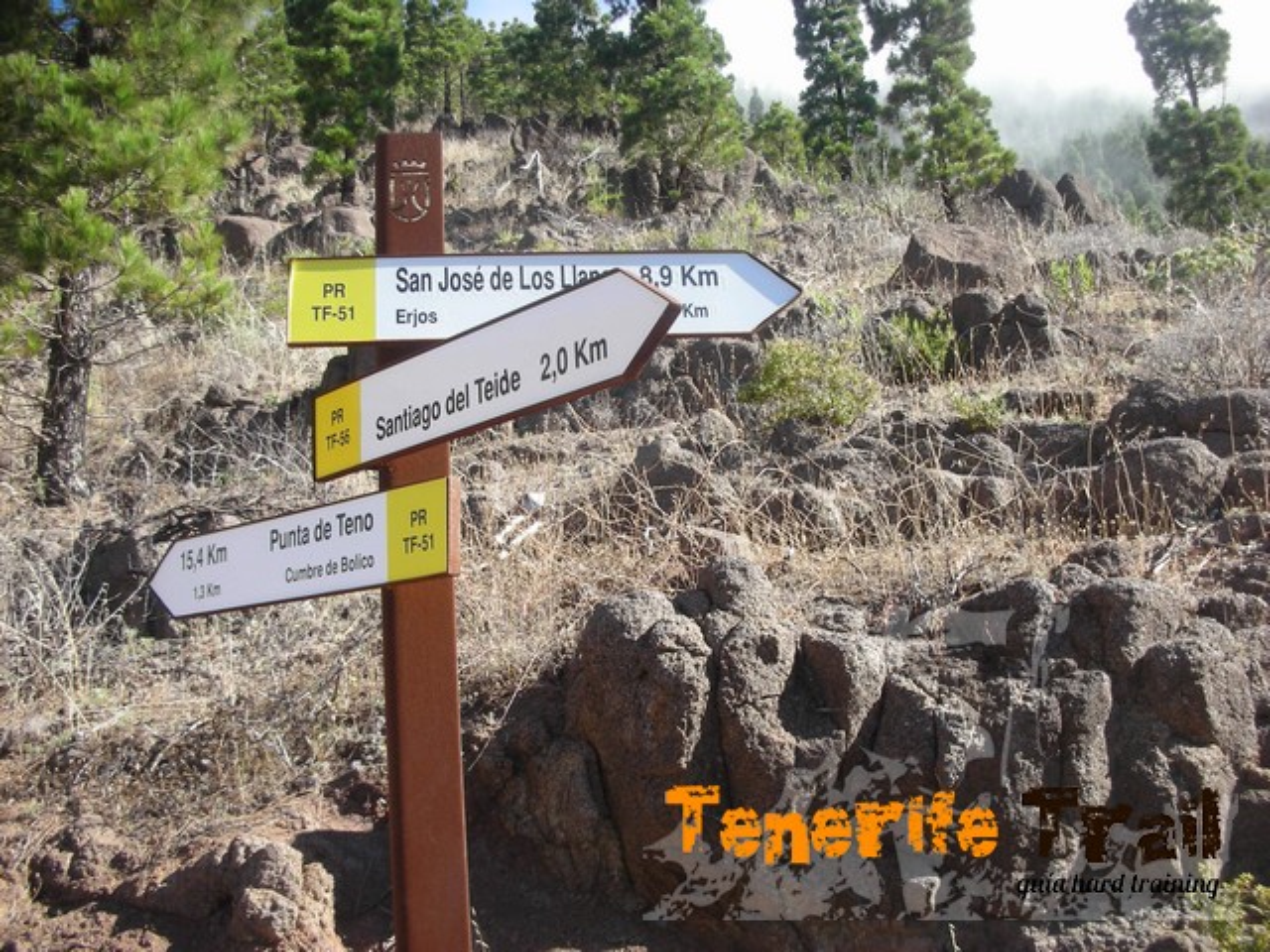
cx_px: 635
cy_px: 476
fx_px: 1284
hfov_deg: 52.6
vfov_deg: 40.7
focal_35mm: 35
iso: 50
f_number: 3
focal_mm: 5.8
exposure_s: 1/195
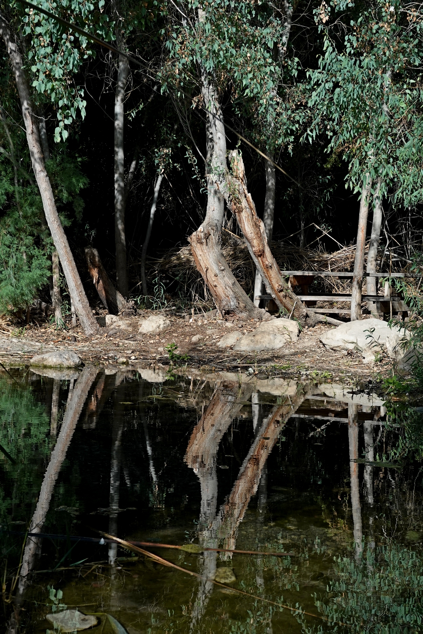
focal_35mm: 48
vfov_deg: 41.1
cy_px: 317
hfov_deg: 28.1
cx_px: 212
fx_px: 846
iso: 100
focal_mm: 17.55
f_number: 3.2
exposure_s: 1/320
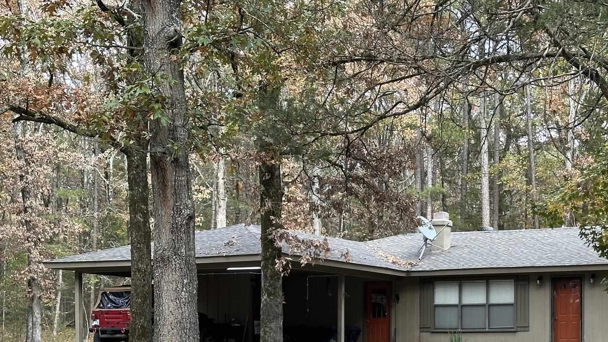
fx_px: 1257
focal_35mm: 78
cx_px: 452
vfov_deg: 15.2
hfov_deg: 26.8
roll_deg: +0.1
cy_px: 337
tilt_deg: +0.2
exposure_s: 1/280
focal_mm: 6.86
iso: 64
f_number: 1.78
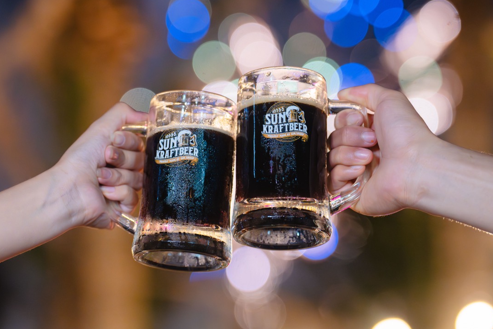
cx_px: 232
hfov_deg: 15.0
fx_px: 1876
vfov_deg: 10.0
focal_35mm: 137
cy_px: 143
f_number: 3.2
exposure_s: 1/80
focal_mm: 115
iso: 5000
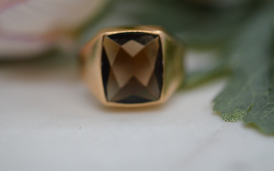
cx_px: 137
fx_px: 463
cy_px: 90
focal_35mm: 62
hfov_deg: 33.0
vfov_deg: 21.0
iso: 3200
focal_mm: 40
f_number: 3.5
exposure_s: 1/4000
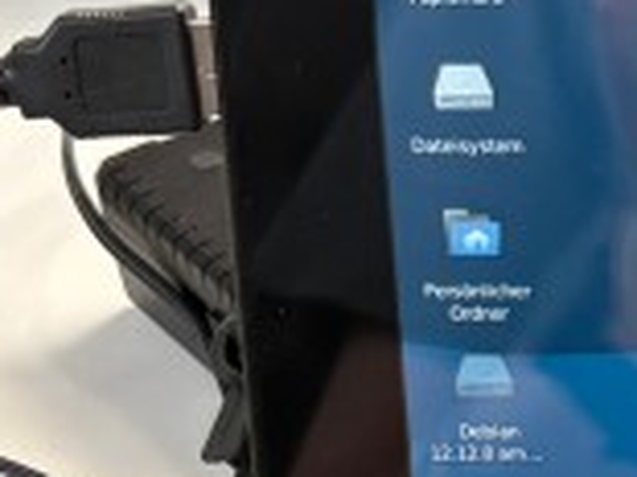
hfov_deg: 11.1
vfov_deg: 8.6
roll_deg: +2.0
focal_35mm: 168
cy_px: 732
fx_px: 3089
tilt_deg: -43.0
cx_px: 1069
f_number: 1.6
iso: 80
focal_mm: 5.96
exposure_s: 1/122
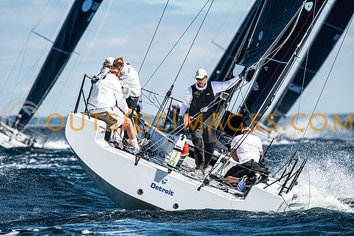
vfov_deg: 3.1
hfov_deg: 4.6
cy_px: 118
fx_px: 4426
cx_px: 177
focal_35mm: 450
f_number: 5
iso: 320
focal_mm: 300
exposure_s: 1/2000
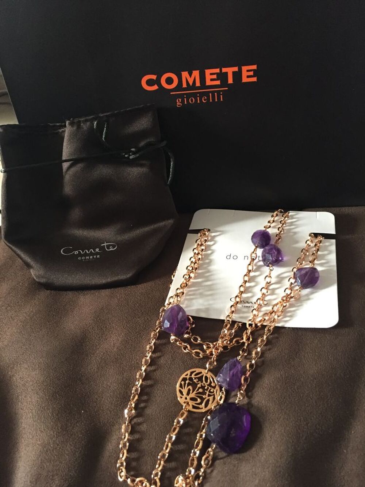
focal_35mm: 29
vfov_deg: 61.7
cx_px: 182
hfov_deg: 48.2
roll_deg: +12.0
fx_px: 408
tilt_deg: -39.3
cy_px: 244
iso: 250
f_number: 2.2
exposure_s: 1/25
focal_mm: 4.15
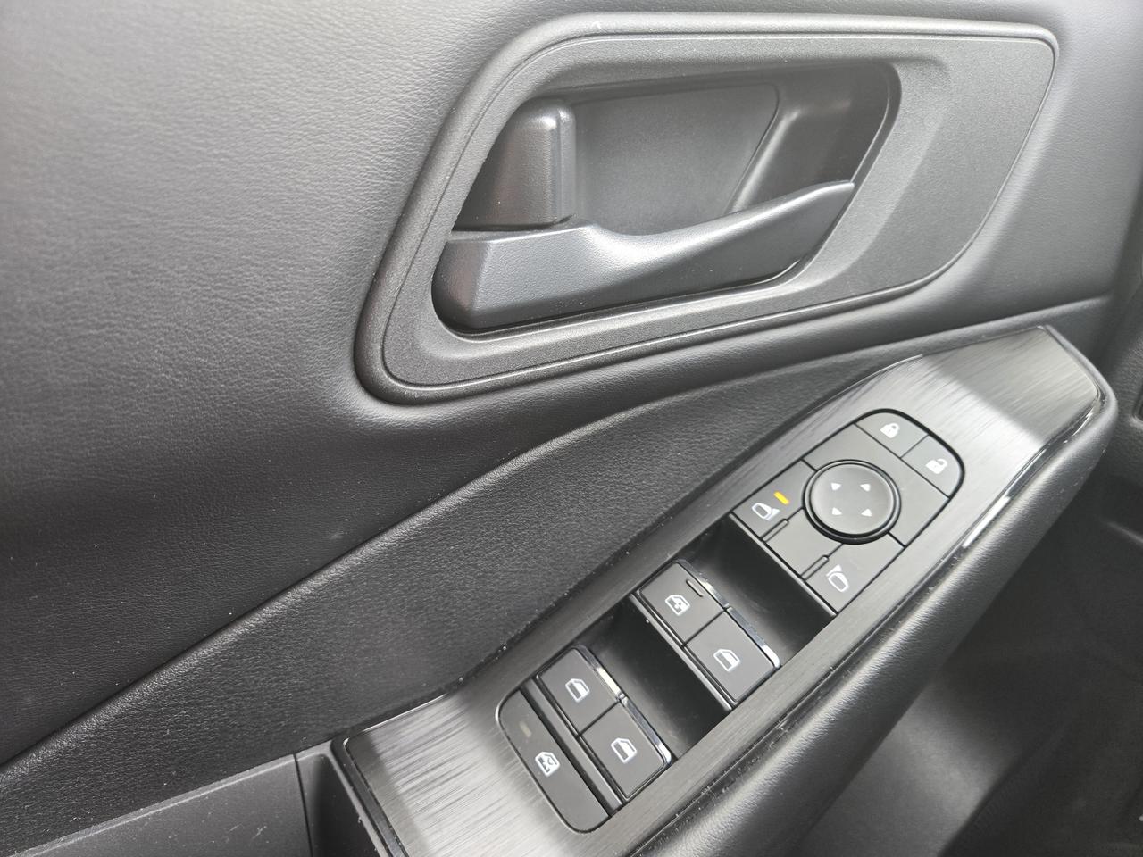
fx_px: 759
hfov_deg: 73.9
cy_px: 428
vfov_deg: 58.9
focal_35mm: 23
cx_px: 572
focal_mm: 5.4
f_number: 1.8
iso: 125
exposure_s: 1/180
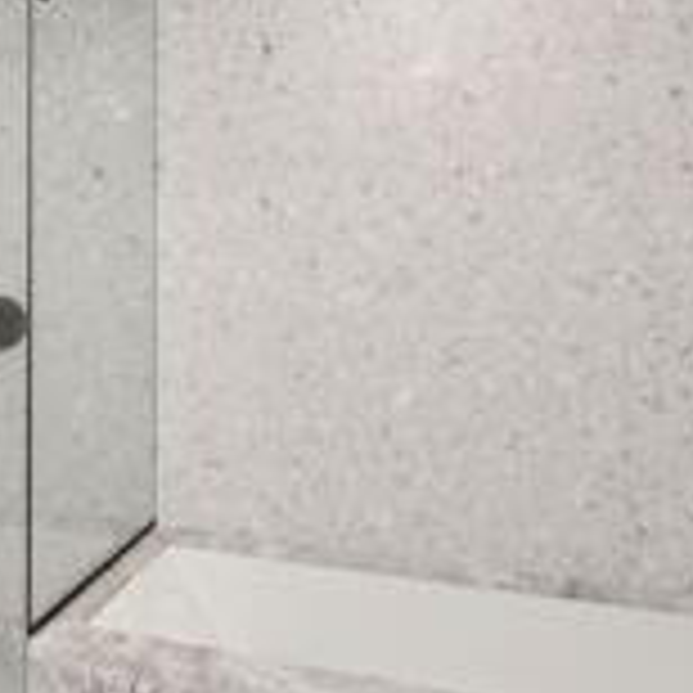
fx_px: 702
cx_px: 108
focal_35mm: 31
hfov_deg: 48.5
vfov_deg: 52.3
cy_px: 295
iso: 200
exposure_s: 1/3
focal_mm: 14
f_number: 8
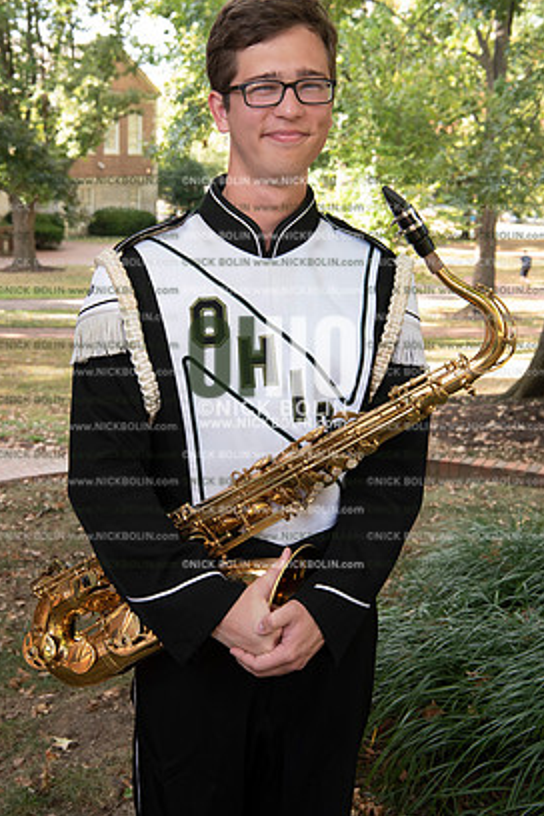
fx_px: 1201
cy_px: 372
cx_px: 272
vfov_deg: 37.5
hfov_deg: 25.5
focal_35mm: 53
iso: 800
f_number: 8
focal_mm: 48
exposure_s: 1/100
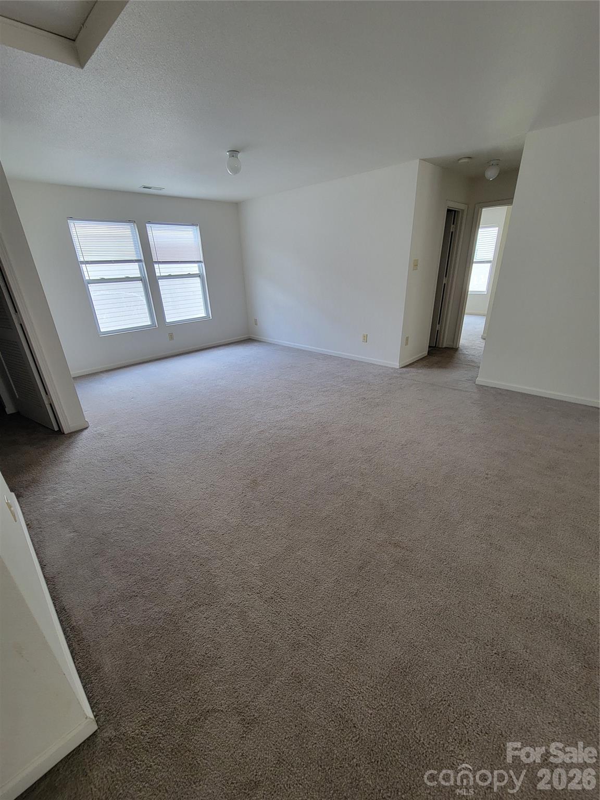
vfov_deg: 106.2
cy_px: 400
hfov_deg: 89.9
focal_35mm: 13
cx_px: 300
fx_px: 300
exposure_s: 1/60
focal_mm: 2.2
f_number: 2.2
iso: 100
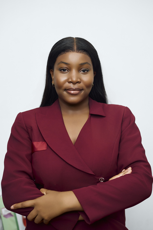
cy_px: 115
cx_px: 76
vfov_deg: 39.6
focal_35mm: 50
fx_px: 319
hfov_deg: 27.0
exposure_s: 1/200
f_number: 2.8
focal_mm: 50
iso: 800
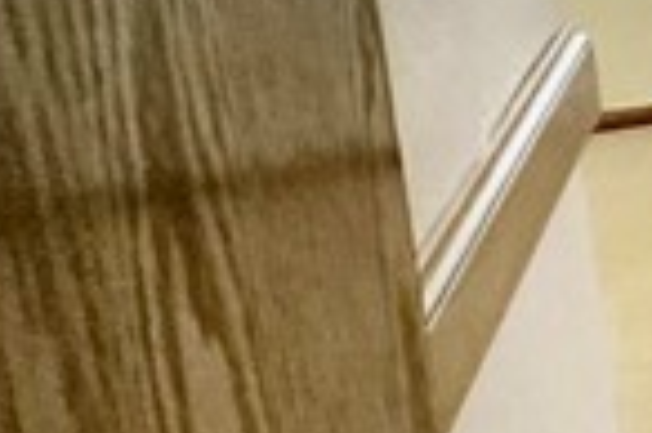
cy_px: -138
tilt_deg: -10.0
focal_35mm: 102
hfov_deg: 10.7
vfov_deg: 12.9
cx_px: 2077
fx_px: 1845
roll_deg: -0.8
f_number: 2.2
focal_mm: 2.22
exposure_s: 1/60
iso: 500
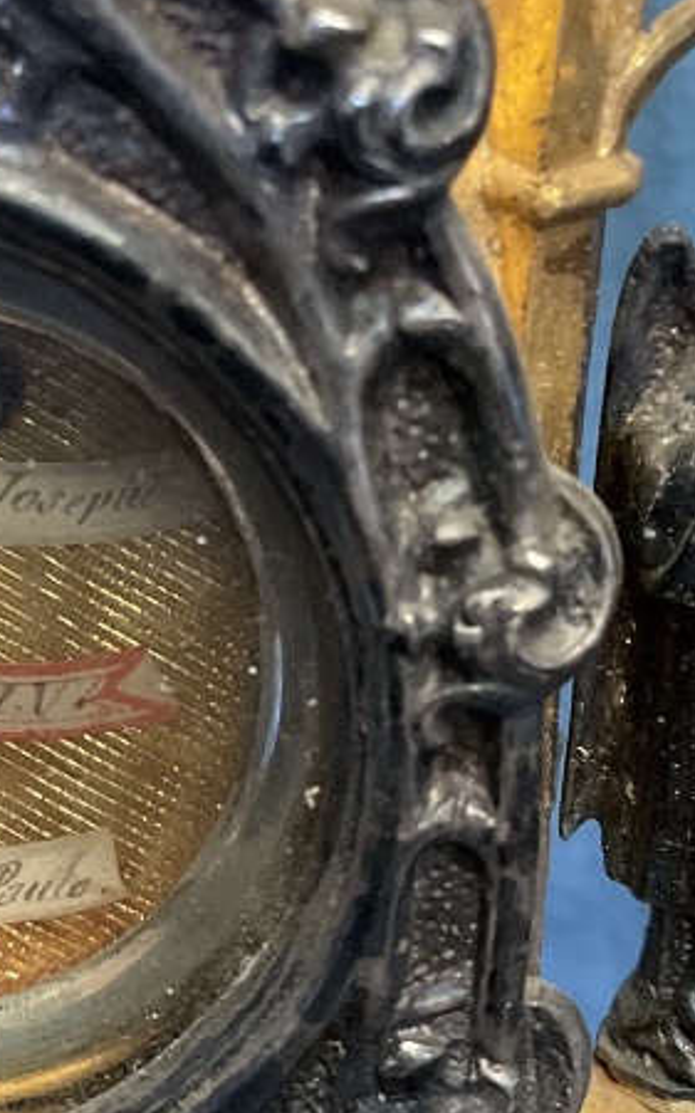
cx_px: -52
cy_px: 762
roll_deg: +2.6
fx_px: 2487
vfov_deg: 25.1
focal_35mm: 82
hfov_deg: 15.5
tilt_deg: -27.4
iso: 320
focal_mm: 3
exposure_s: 1/30
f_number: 1.8
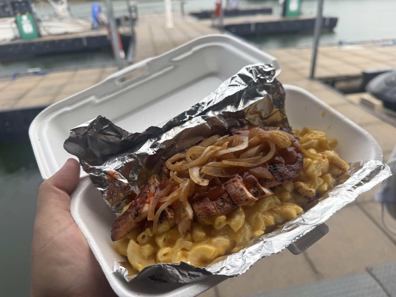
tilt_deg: -29.8
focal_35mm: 24
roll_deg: +3.4
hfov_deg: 71.6
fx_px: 275
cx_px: 198
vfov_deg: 56.8
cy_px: 148
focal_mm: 6.76
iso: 80
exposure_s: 1/422
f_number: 1.78
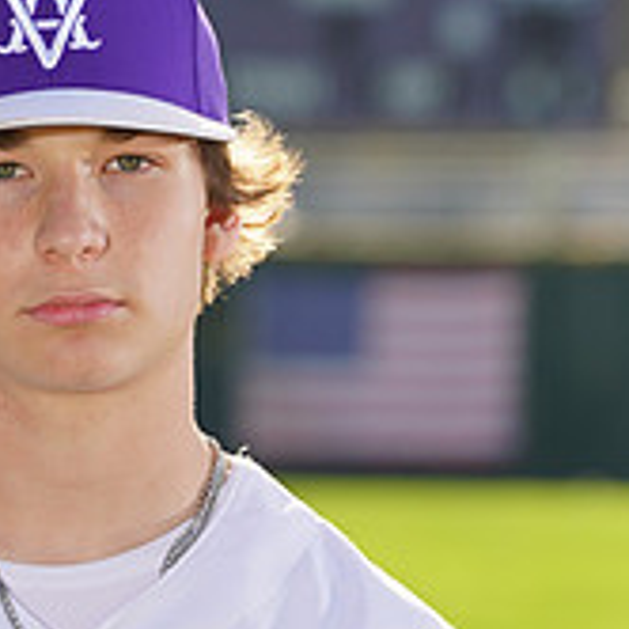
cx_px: 81
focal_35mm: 646
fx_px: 13280
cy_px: 853
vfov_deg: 2.7
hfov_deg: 2.7
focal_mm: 218
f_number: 8
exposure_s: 1/250
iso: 100
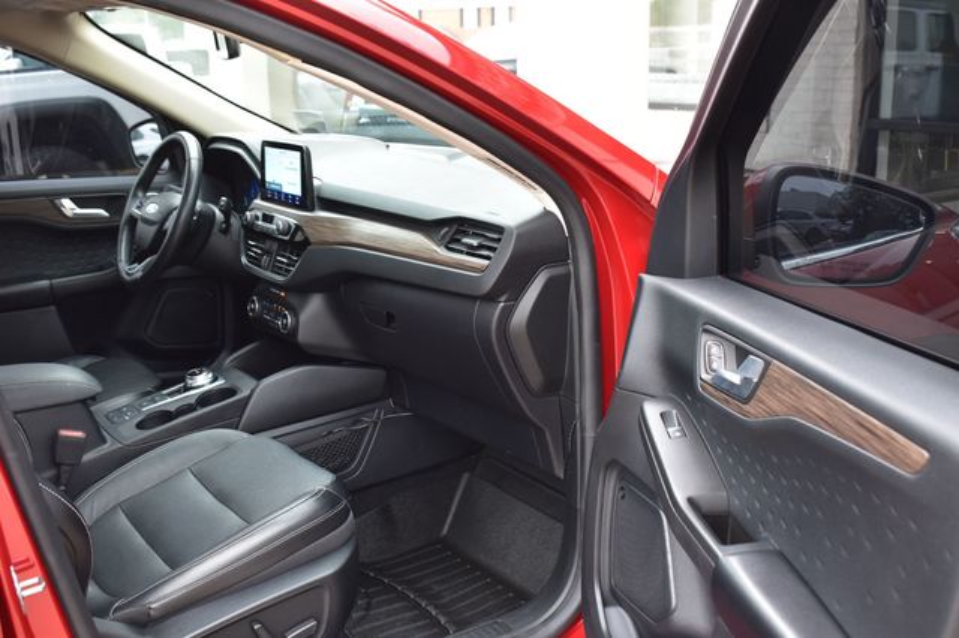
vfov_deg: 33.0
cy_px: 319
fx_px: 1078
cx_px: 480
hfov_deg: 47.9
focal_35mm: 40
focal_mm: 27
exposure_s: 1/25
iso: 400
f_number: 7.1
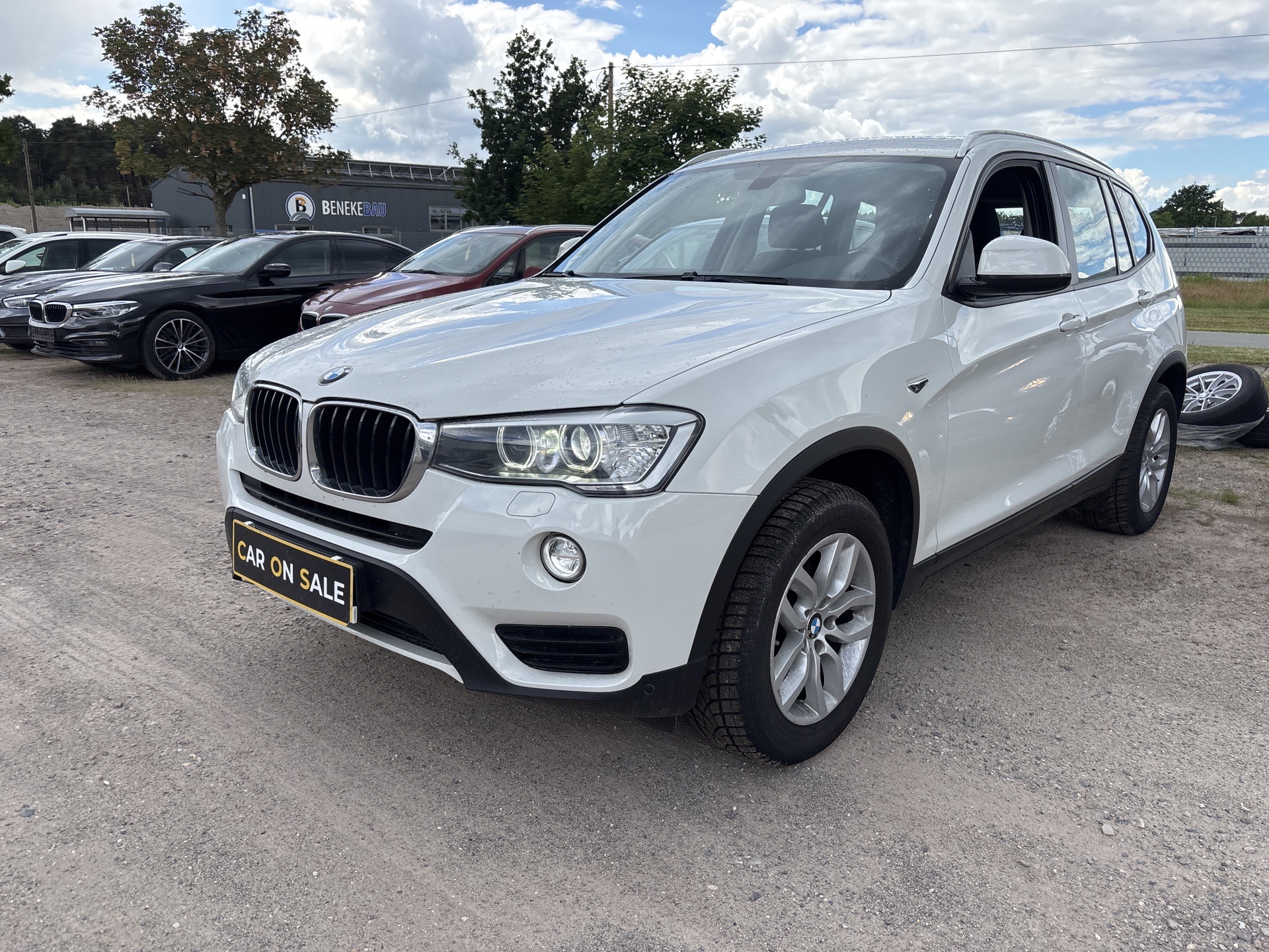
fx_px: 953
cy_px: 476
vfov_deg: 53.1
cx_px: 634
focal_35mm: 26
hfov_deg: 67.3
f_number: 1.6
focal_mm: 5.96
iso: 50
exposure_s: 1/1567
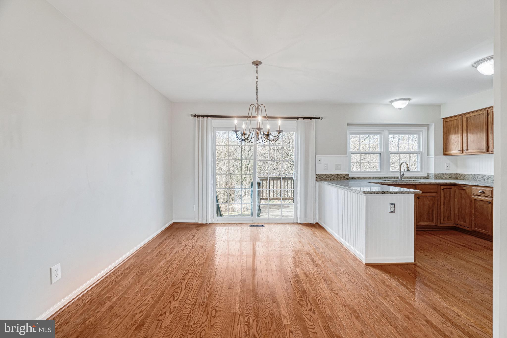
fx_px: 225
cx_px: 254
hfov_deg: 96.7
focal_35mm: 16
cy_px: 169
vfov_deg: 73.7
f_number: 7.1
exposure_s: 1/100
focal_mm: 16
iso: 1250
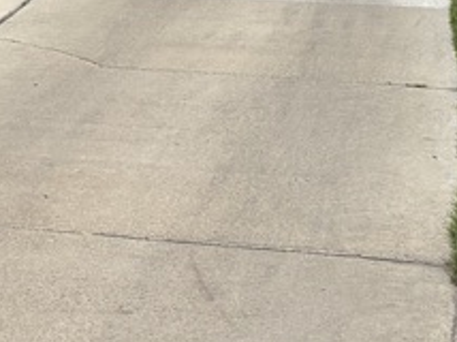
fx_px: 1925
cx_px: 184
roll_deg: +1.2
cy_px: -244
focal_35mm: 146
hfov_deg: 13.5
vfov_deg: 9.7
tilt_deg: -2.3
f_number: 1.6
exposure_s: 1/6993
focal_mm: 5.96
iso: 50
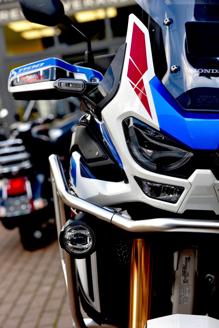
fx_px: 638
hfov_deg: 19.5
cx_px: 110
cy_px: 164
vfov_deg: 28.8
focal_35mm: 70
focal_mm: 70
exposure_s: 1/80
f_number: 4.5
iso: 100
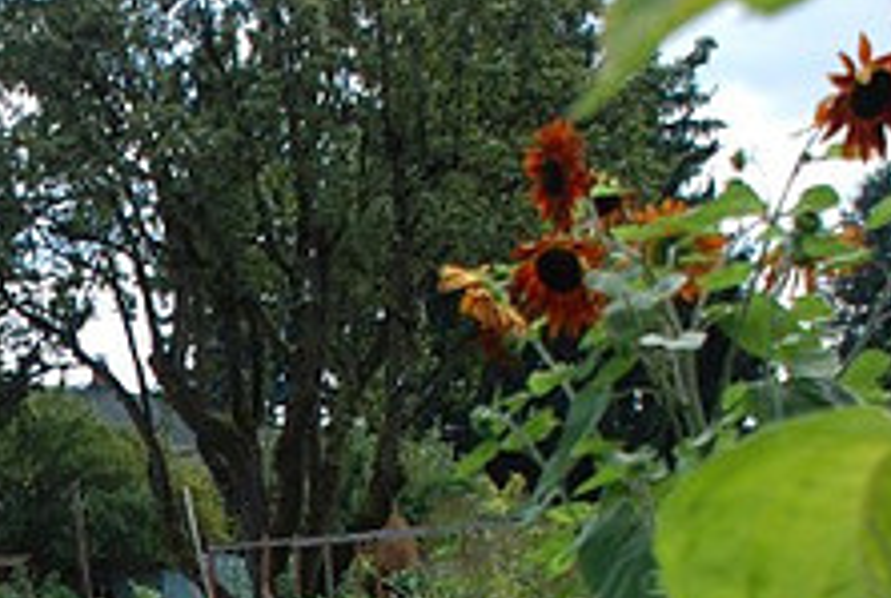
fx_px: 2331
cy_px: 765
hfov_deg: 20.5
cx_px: -124
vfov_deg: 14.1
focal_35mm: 94
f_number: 4
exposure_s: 1/400
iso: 100
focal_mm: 24
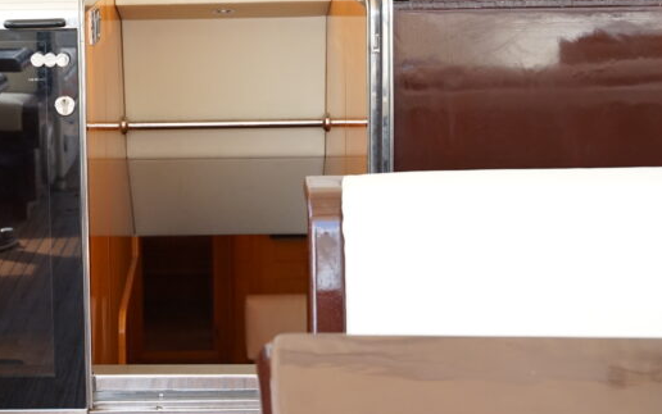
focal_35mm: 92
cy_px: 49
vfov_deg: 14.1
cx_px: 177
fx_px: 1657
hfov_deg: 22.4
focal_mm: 45.4
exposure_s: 1/800
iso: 1000
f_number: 3.5
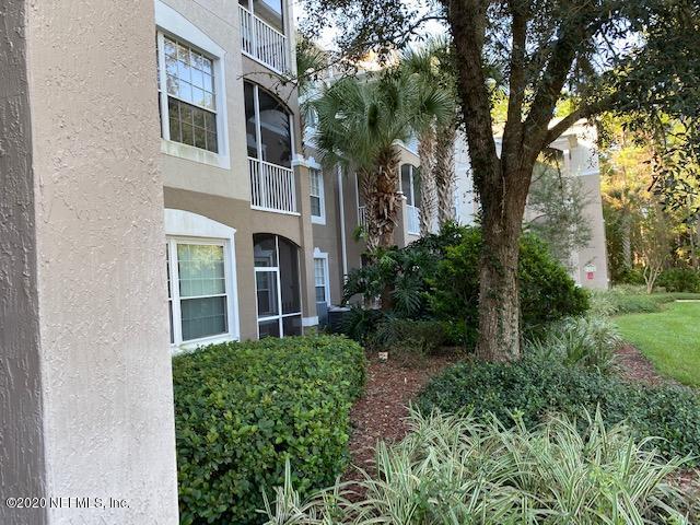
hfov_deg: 67.3
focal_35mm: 26
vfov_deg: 53.1
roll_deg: +4.8
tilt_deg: -0.2
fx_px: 526
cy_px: 262
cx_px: 350
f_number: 1.8
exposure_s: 1/121
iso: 50
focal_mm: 4.25
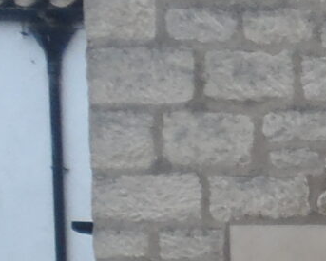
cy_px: 580
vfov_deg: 8.0
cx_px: 812
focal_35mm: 182
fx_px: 1757
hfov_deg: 9.3
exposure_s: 1/90
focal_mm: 4.5
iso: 100
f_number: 9.2
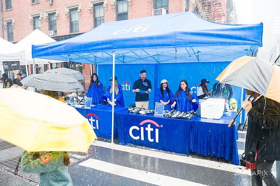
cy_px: 93
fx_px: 187
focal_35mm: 24
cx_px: 140
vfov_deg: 53.1
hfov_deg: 73.8
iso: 320
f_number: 3.2
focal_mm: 24
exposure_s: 1/250
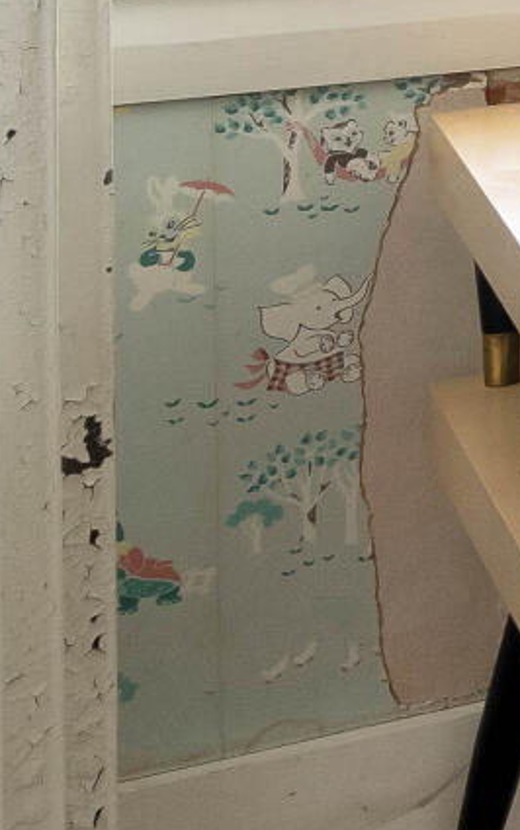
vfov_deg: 16.7
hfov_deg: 7.0
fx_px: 2605
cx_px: 2354
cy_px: -366
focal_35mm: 115
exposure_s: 1/10
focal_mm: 16
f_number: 8
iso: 800
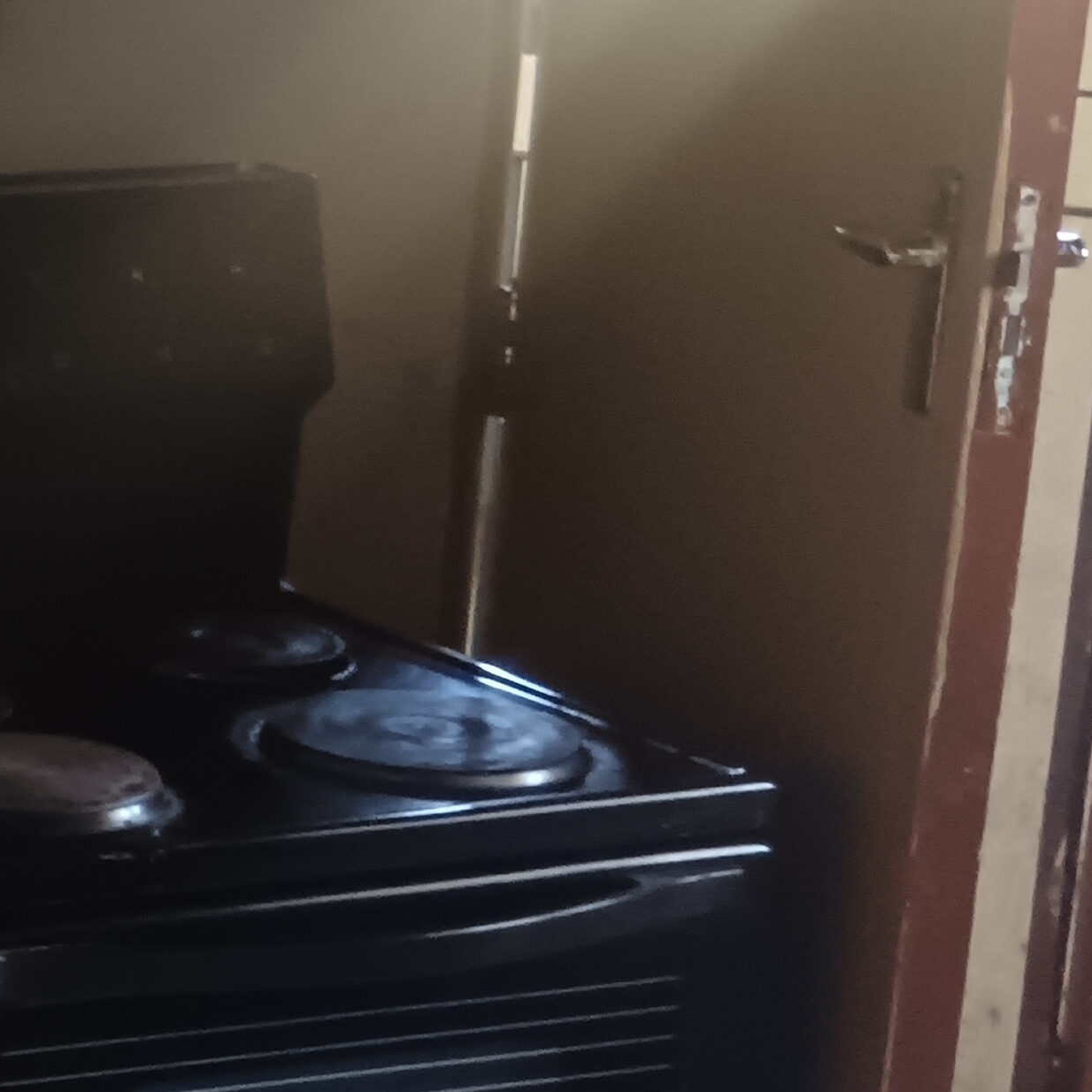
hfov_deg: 12.5
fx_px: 3997
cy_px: 556
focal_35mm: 112
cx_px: -1466
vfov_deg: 15.6
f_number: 1.9
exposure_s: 1/25
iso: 2220
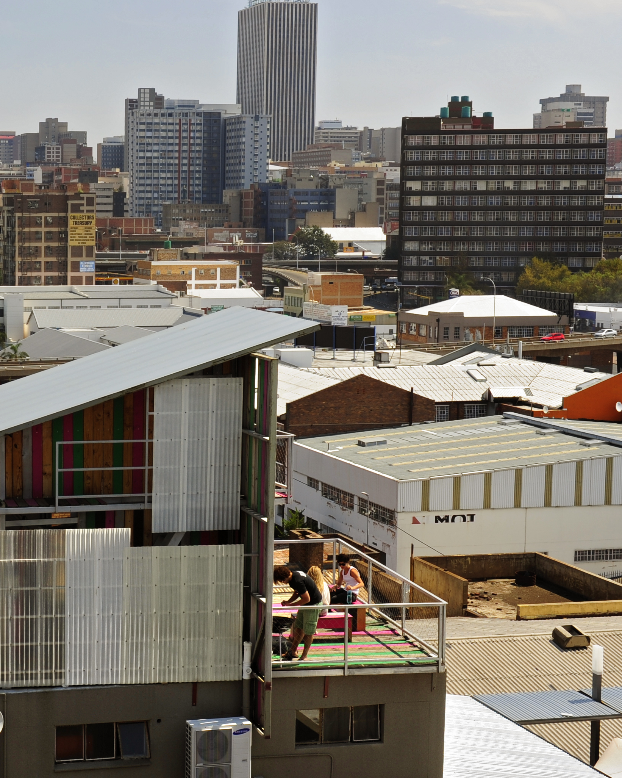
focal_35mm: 70
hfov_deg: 21.1
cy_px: 366
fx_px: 1611
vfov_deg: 27.1
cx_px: 1
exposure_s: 1/100
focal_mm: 36
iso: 200
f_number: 9
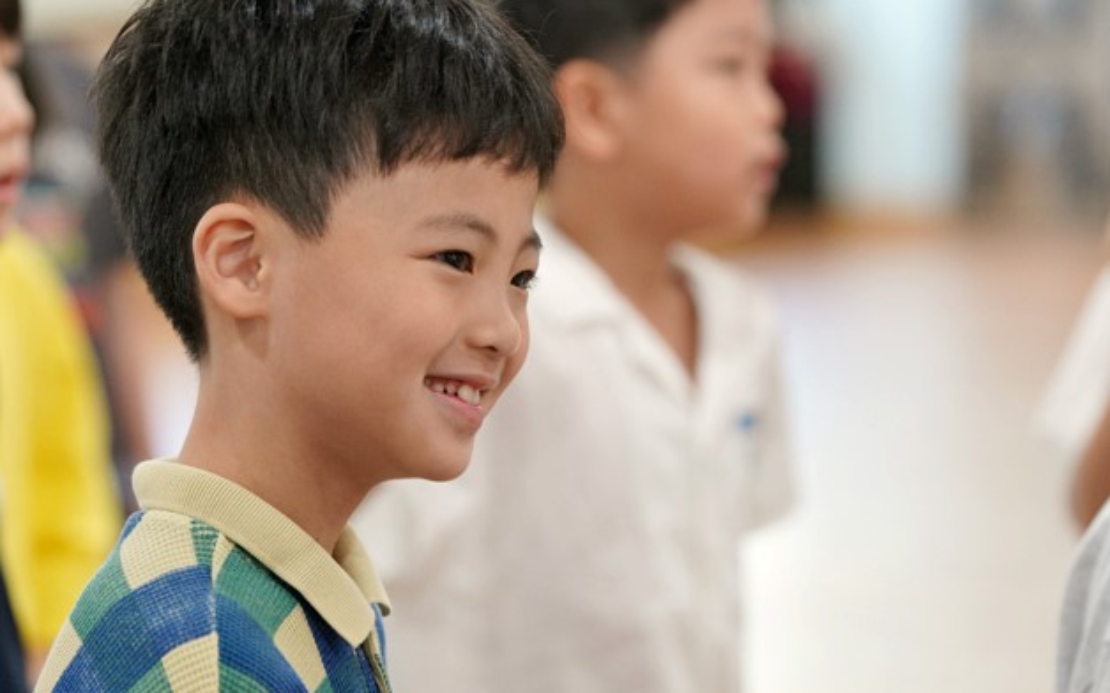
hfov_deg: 9.2
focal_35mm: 228
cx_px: 428
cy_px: 426
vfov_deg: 5.8
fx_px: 6895
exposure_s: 1/160
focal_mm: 156
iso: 2000
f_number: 4
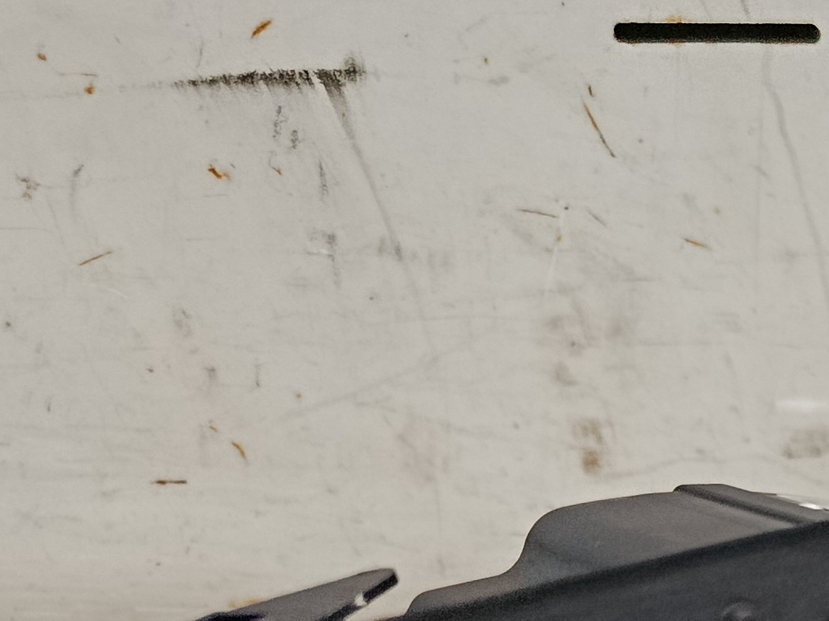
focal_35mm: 93
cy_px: 1136
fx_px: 2227
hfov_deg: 17.2
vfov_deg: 14.0
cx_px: 1505
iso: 1137
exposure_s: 1/100
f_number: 1.7
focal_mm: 5.24
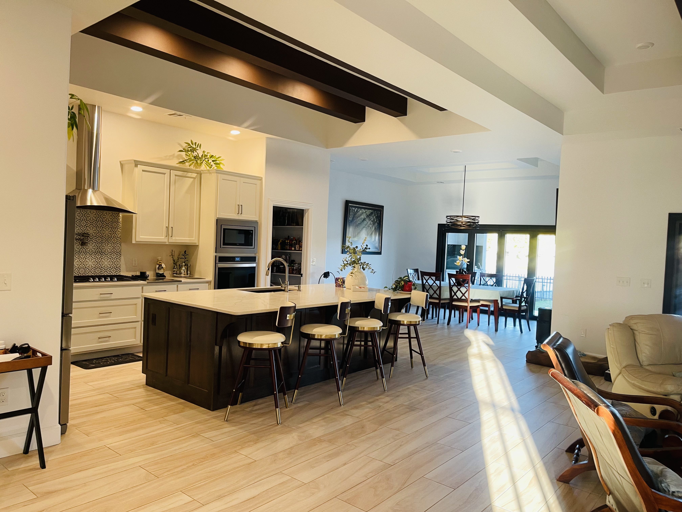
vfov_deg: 54.9
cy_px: 256
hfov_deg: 69.4
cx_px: 341
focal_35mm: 25
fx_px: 493
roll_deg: -1.7
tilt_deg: -3.5
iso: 100
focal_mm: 5.1
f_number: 1.6
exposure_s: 1/60
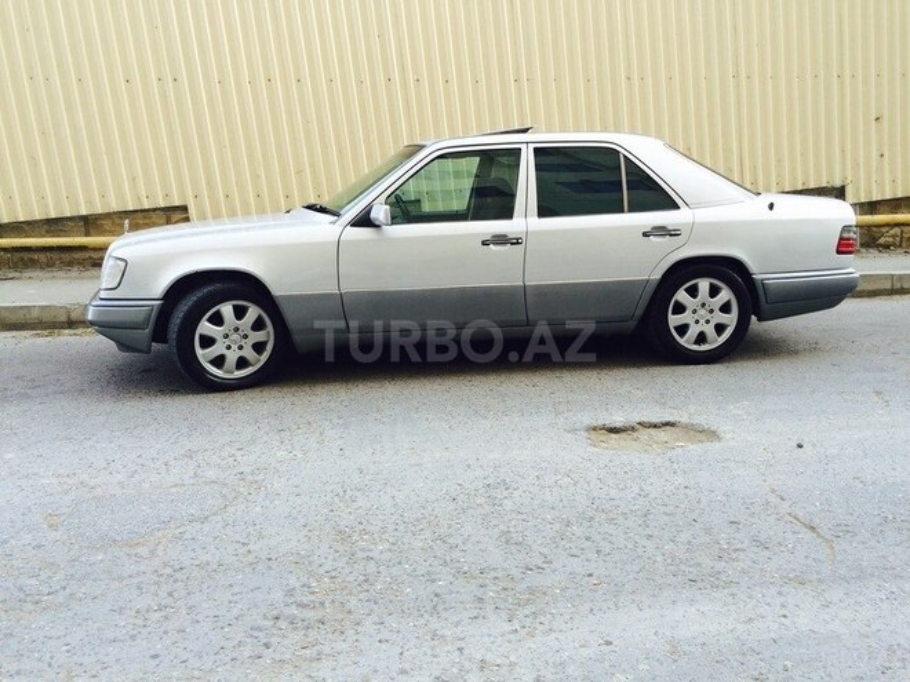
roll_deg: +6.6
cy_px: 341
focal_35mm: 29
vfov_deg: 48.2
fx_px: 762
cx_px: 455
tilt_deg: -15.3
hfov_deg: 61.7
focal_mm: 4.15
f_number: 2.2
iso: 32
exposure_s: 1/163
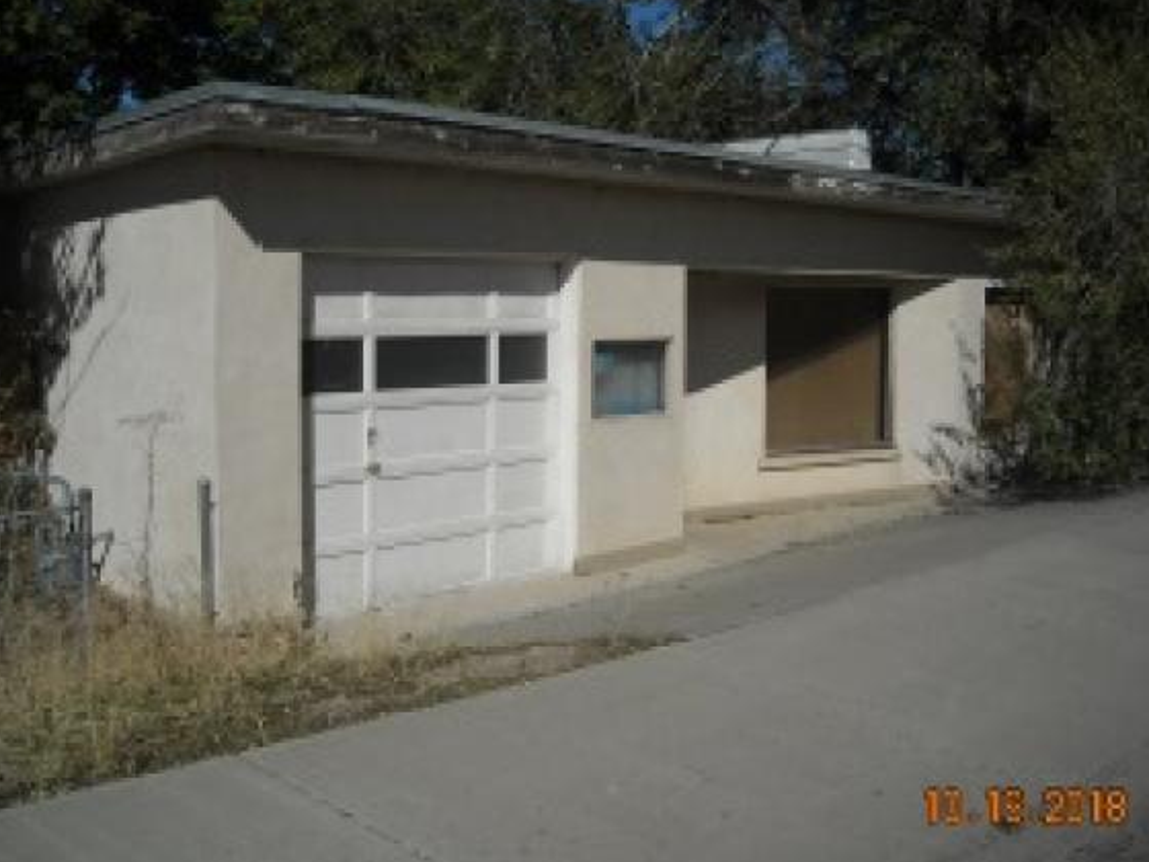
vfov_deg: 36.0
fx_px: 1328
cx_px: 525
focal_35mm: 40
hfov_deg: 46.7
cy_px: 417
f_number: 5.6
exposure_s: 1/804
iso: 64
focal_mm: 5.7
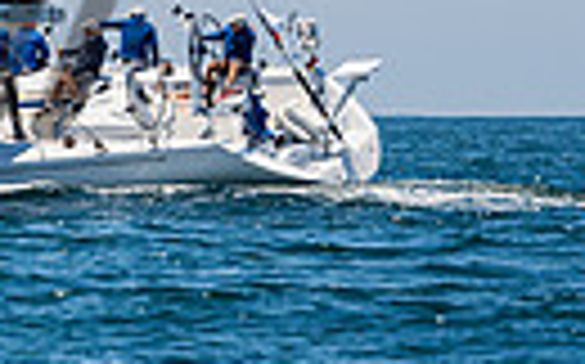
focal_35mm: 506
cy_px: -483
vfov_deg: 2.6
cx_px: -238
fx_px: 8060
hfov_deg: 4.1
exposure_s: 1/2000
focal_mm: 105
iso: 500
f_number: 8
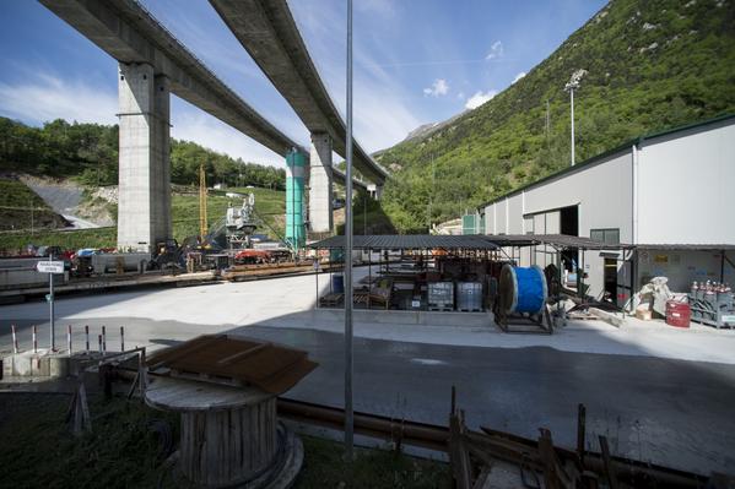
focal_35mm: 14
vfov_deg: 81.2
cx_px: 368
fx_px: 286
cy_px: 244
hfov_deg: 104.3
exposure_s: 1/1250
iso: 400
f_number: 6.3
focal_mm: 14
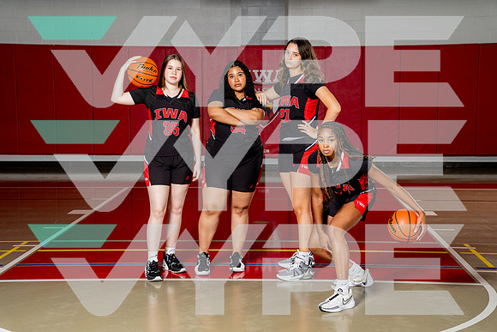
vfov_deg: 20.5
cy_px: 166
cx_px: 248
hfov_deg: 30.4
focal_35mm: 66
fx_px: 916
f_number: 8
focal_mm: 66
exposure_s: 1/250
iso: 400
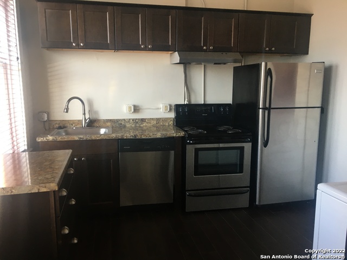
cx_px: 174
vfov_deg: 48.2
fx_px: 291
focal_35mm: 29
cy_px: 130
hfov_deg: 61.7
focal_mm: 4.15
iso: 64
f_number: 2.2
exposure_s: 1/30
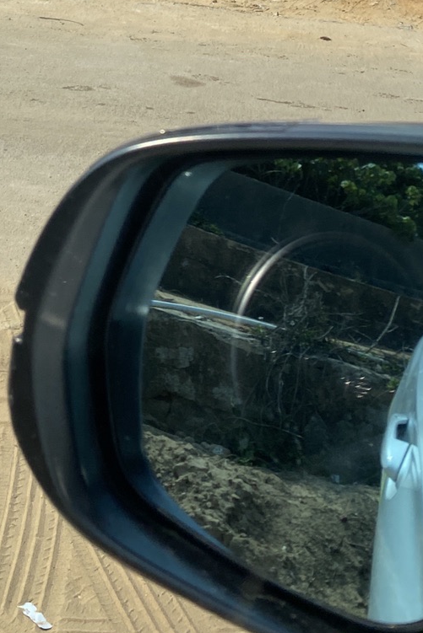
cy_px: -200
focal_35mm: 72
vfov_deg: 24.4
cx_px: 115
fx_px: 1268
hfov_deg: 18.8
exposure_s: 1/3125
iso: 32
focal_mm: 4.25
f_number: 1.8
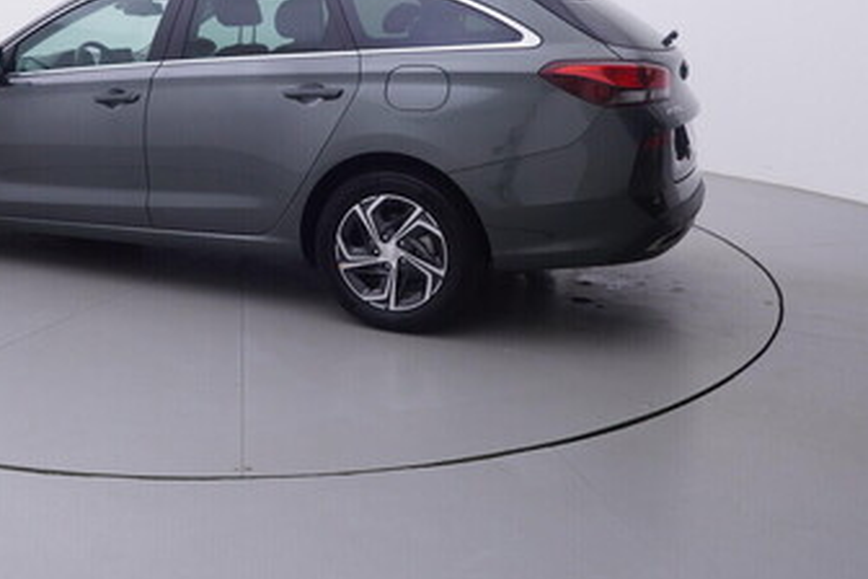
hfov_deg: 50.4
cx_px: 242
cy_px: 123
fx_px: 888
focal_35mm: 37
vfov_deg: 35.1
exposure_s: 1/80
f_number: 5
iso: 200
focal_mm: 15
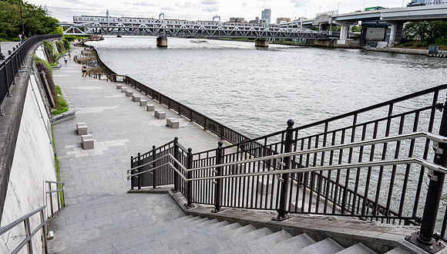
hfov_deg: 71.3
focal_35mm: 26
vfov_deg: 44.1
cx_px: 216
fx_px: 312
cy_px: 103
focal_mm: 24
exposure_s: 1/250
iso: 160
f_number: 8
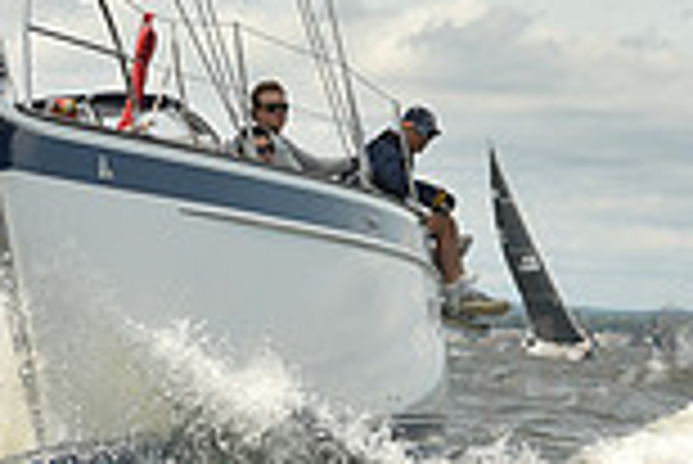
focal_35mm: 263
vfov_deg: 5.2
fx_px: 5067
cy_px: 142
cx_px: 238
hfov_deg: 7.8
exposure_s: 1/800
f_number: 9
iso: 250
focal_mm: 70
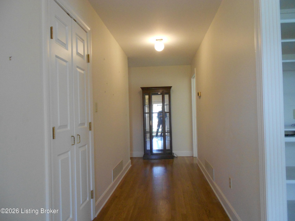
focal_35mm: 26
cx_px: 148
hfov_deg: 67.3
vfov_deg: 53.0
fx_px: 222
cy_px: 110
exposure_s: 1/60
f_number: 3.2
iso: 400
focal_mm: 4.6
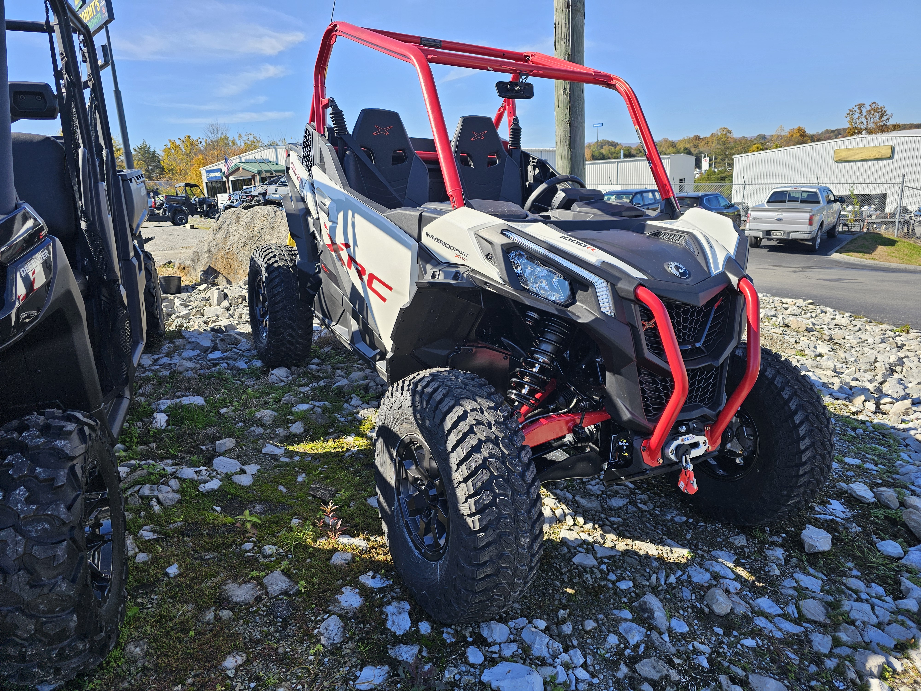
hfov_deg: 73.9
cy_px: 346
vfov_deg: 58.9
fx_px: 612
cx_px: 460
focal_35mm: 23
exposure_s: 1/312
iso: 10
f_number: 1.7
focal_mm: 6.3
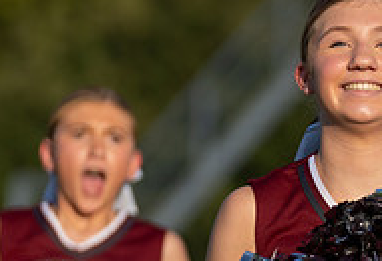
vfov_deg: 2.4
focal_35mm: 587
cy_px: 241
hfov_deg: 3.5
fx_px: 6279
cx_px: 441
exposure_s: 1/2000
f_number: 2.8
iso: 100
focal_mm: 155
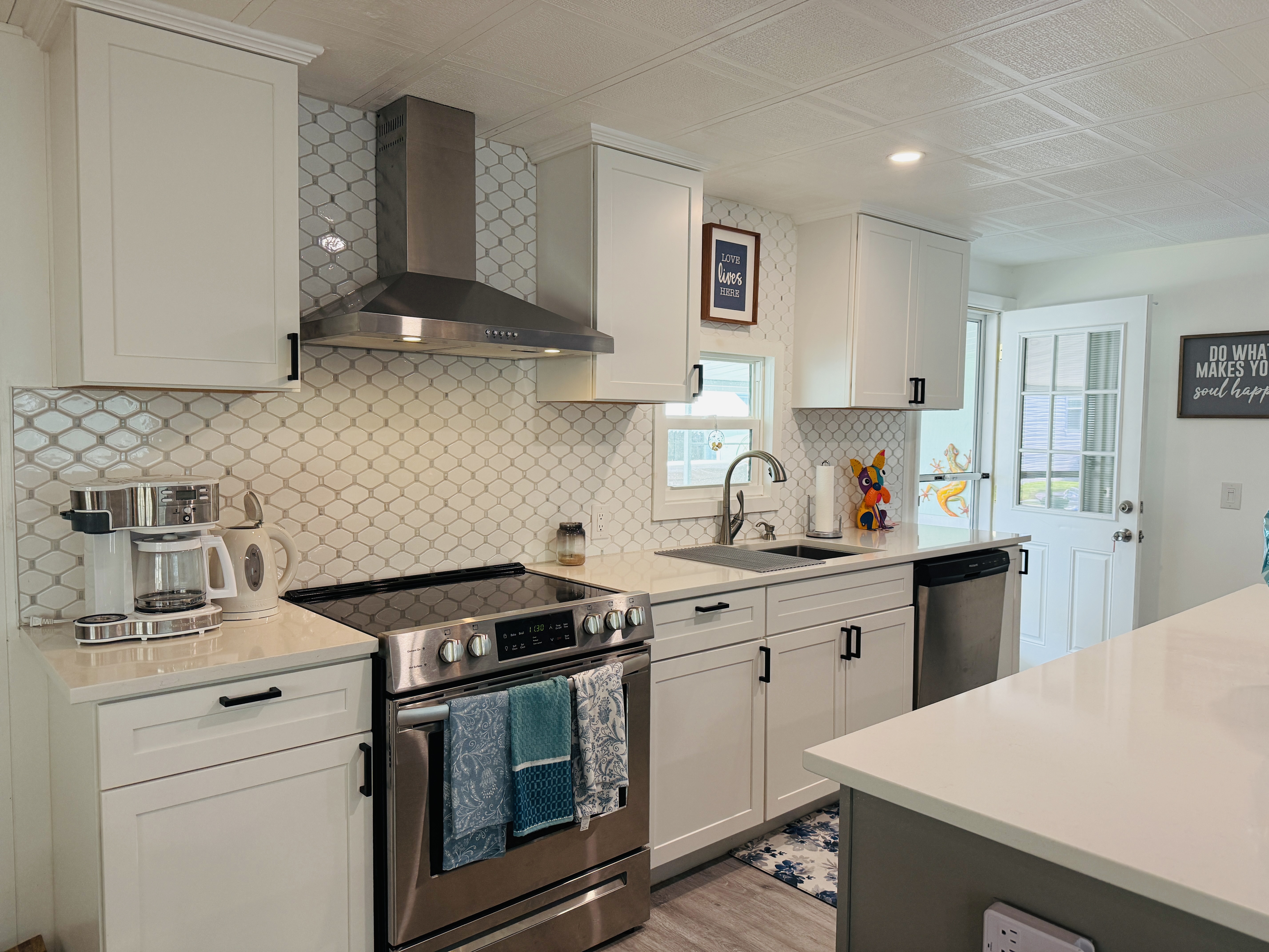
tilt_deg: -3.1
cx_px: 634
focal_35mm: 24
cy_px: 476
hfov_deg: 71.6
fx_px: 880
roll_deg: -0.9
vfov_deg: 56.8
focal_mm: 6.76
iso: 200
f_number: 1.78
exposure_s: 1/198
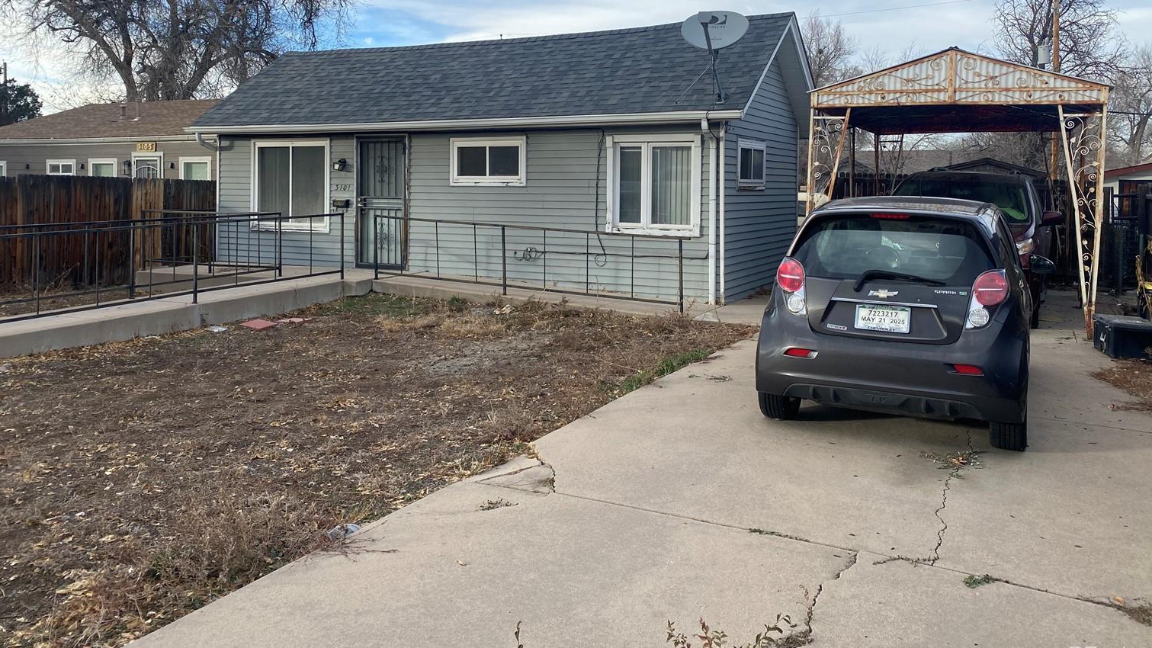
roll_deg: -1.0
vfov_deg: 38.5
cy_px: 213
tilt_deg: -3.0
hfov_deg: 64.3
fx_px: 916
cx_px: 582
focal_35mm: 30
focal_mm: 4.25
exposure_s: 1/965
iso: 32
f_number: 1.8
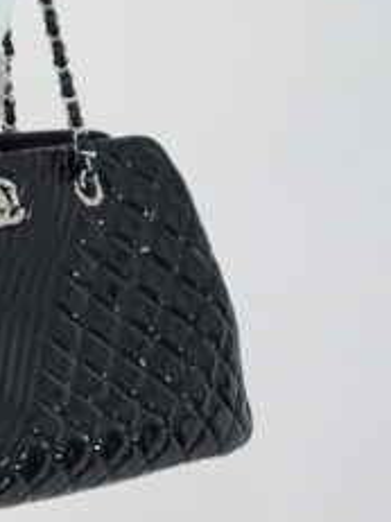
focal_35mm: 213
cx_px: -279
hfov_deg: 6.8
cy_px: 149
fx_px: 3211
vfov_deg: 9.3
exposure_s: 1/13
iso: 640
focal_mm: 50
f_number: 6.3
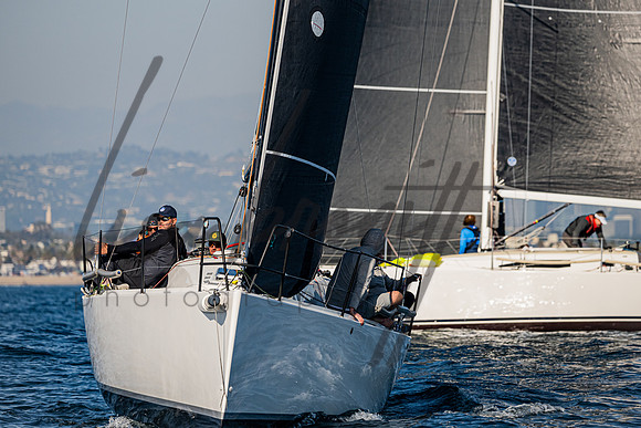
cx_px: 333
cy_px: 167
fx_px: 5541
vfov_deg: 4.4
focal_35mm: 311
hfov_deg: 6.6
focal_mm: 240
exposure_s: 1/5000
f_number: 5
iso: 400
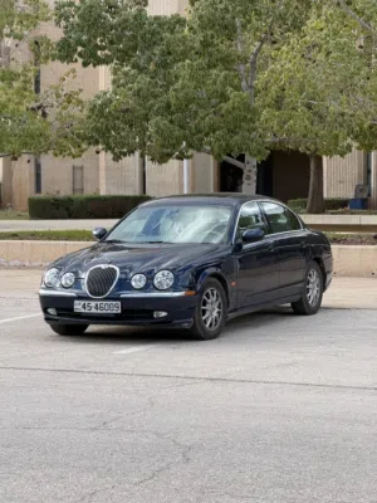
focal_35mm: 120
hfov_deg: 12.3
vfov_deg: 16.4
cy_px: 252
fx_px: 1743
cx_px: 188
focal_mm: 15.66
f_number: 2.8
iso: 64
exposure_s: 1/483
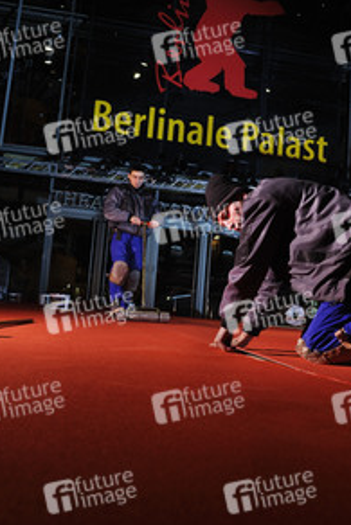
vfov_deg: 51.9
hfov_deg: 35.8
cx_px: 222
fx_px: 540
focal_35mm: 37
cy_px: 268
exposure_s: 1/200
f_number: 4.5
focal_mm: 24
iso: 400
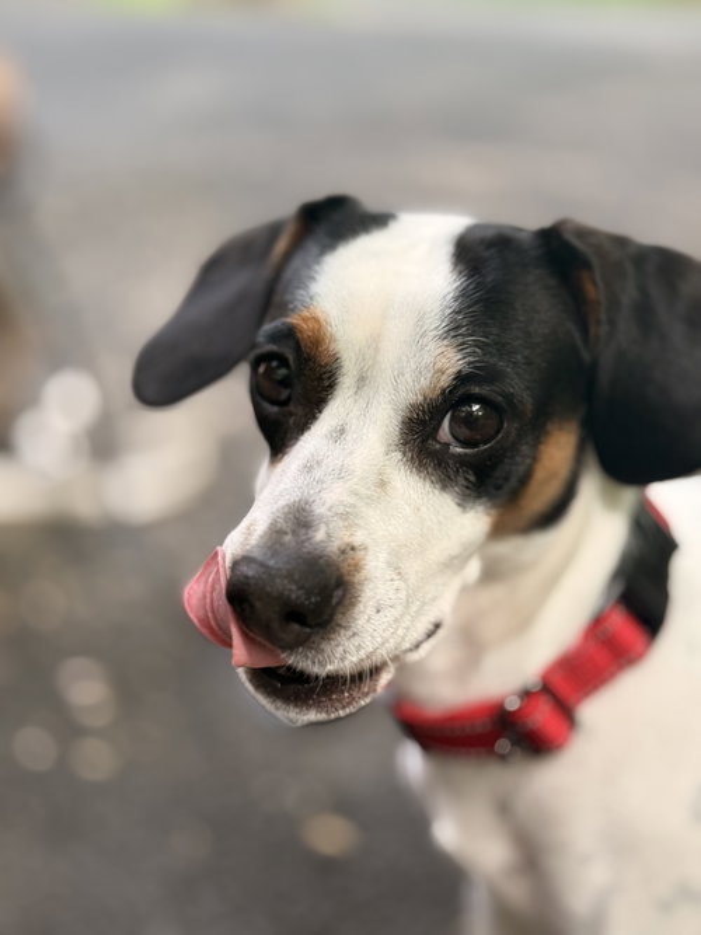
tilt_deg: -20.6
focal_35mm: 48
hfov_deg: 30.3
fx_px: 1296
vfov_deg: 39.7
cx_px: 350
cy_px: 468
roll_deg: -1.8
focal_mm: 6.76
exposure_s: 1/481
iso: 100
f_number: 1.78
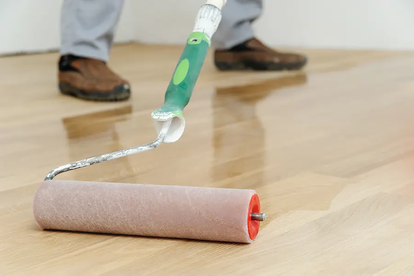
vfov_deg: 18.2
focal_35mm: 75
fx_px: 862
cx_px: 207
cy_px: 138
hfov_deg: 27.0
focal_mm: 75
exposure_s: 1/125
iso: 500
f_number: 8
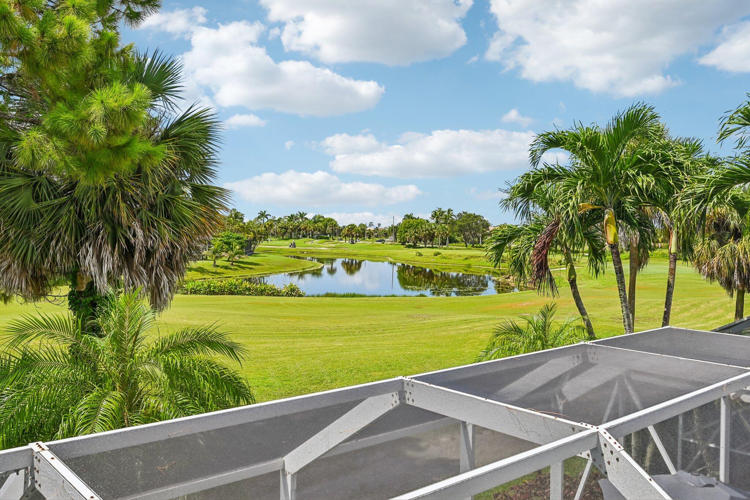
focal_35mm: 30
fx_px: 625
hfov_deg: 61.9
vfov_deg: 43.6
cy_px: 250
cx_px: 375
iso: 100
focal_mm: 30
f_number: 8
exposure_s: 1/400
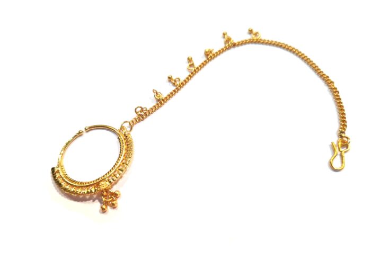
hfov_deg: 67.3
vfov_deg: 53.1
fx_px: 279
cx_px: 186
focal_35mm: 26
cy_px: 139
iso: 100
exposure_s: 1/120
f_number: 1.8
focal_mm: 5.4
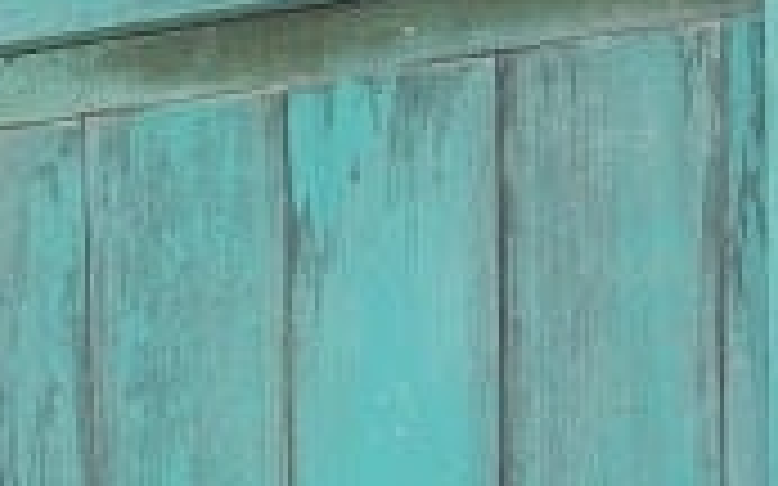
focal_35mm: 290
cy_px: 1138
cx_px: -1475
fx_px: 6147
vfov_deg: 4.4
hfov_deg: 6.6
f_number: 4
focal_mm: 41
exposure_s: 1/160
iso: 200
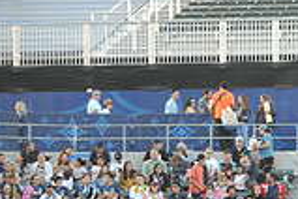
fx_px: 3510
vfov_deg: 3.2
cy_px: 293
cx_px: 536
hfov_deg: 4.8
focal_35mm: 424
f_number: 5.6
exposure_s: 1/125
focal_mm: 116
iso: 400
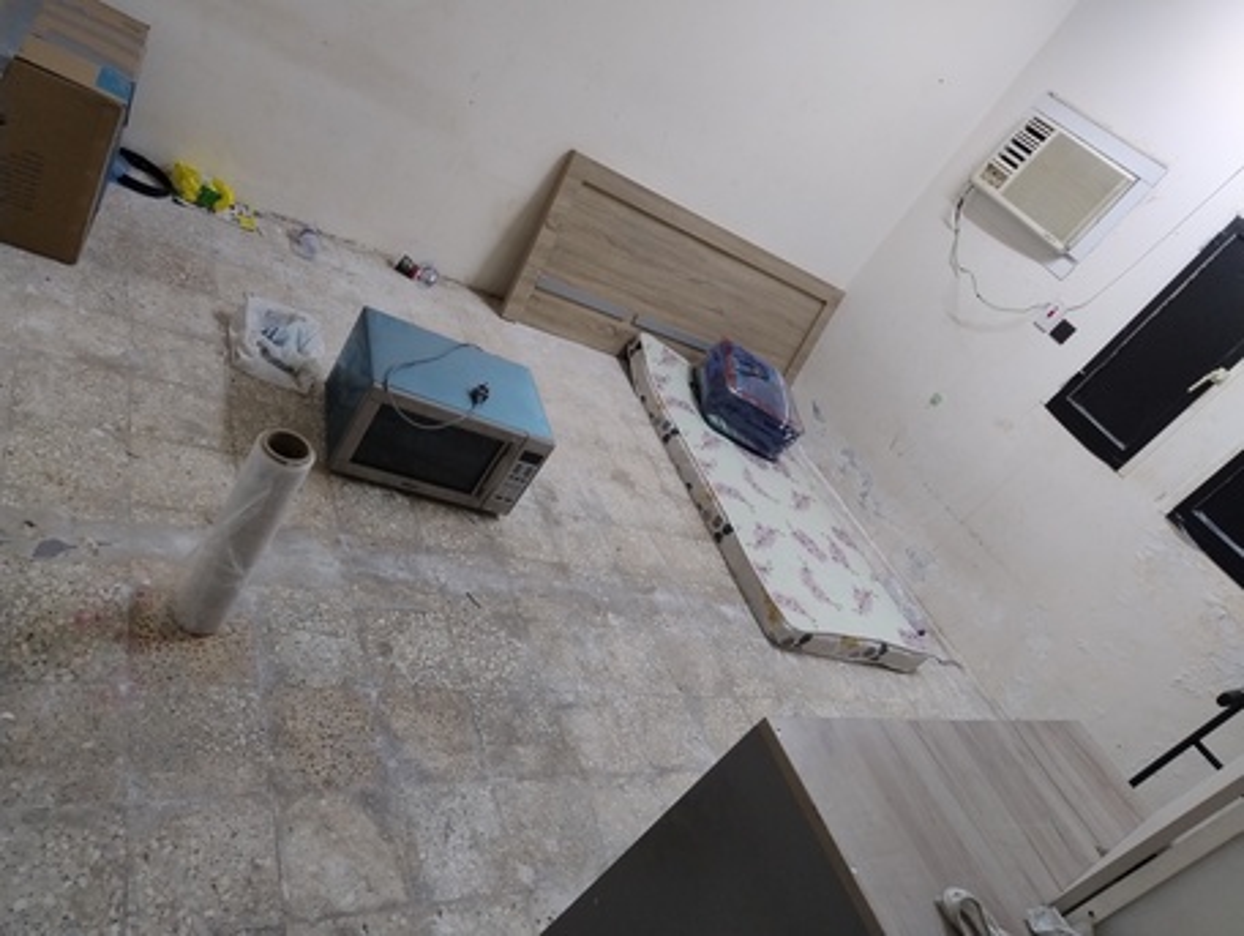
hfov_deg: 71.5
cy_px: 468
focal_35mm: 24
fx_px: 863
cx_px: 622
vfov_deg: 56.9
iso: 916
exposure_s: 1/60
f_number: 1.8
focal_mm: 5.56
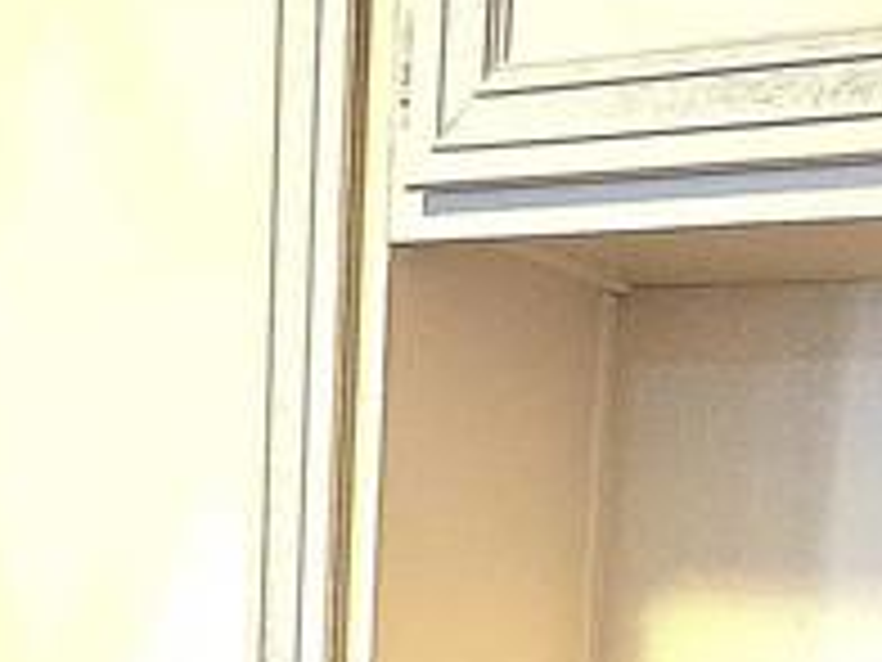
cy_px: 1054
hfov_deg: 28.5
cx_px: 387
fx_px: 1733
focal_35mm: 68
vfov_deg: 18.6
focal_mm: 2.2
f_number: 2.2
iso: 250
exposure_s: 1/60.2
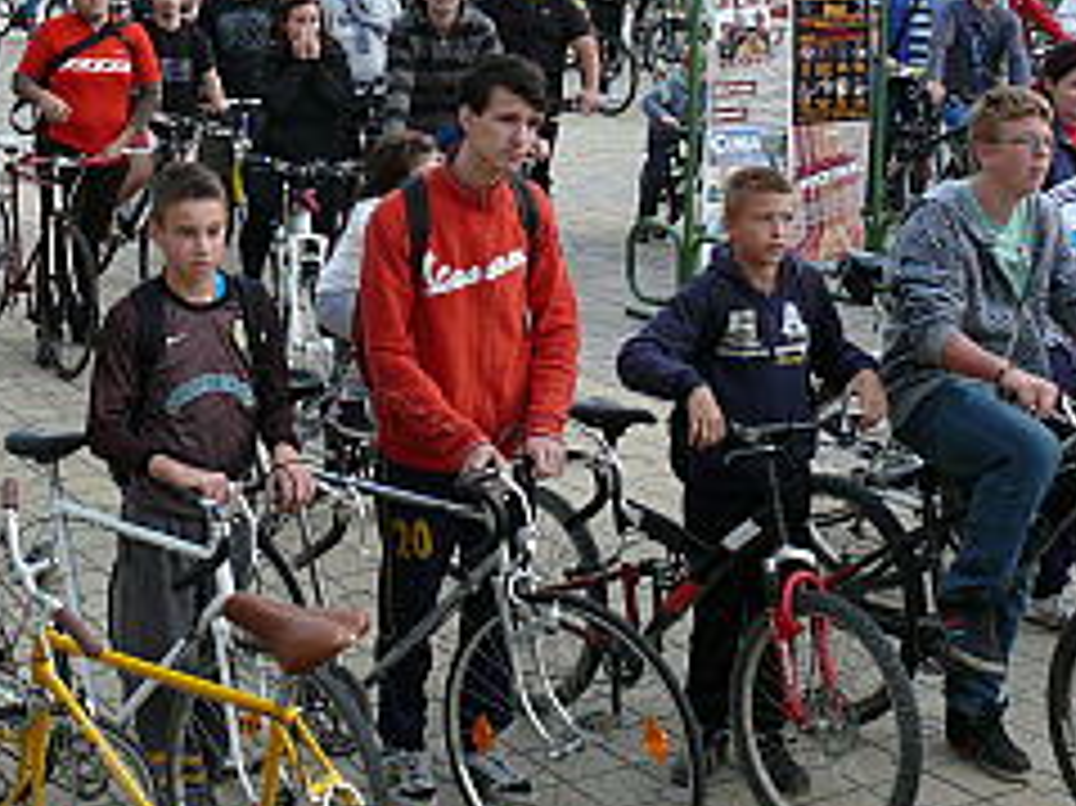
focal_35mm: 66
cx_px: 374
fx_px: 2051
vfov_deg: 21.9
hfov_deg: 29.2
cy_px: 158
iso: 100
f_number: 2.8
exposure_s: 1/100
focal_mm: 7.4
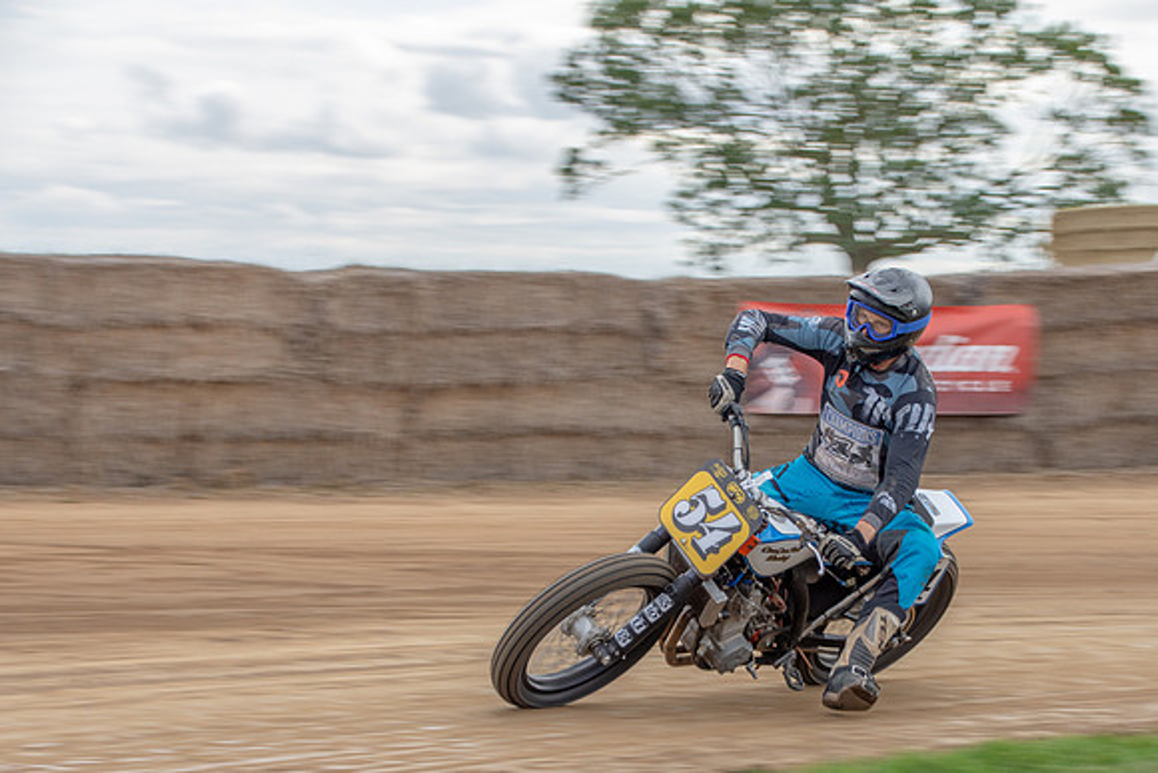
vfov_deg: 10.2
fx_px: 4307
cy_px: 478
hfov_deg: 15.3
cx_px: 720
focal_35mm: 134
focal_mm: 70
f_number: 8
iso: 160
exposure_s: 1/125
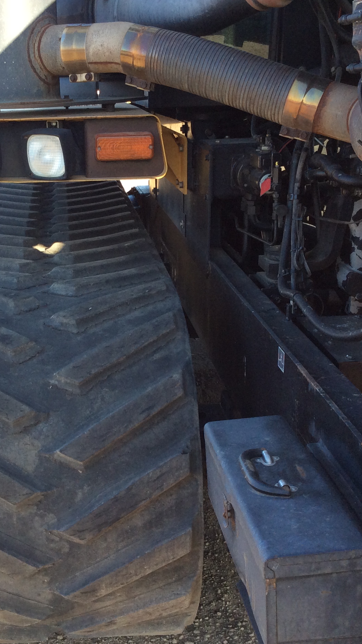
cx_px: 96
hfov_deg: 24.7
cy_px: 331
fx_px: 819
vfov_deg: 42.9
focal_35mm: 48
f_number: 2.4
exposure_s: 1/198
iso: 32
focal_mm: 3.3
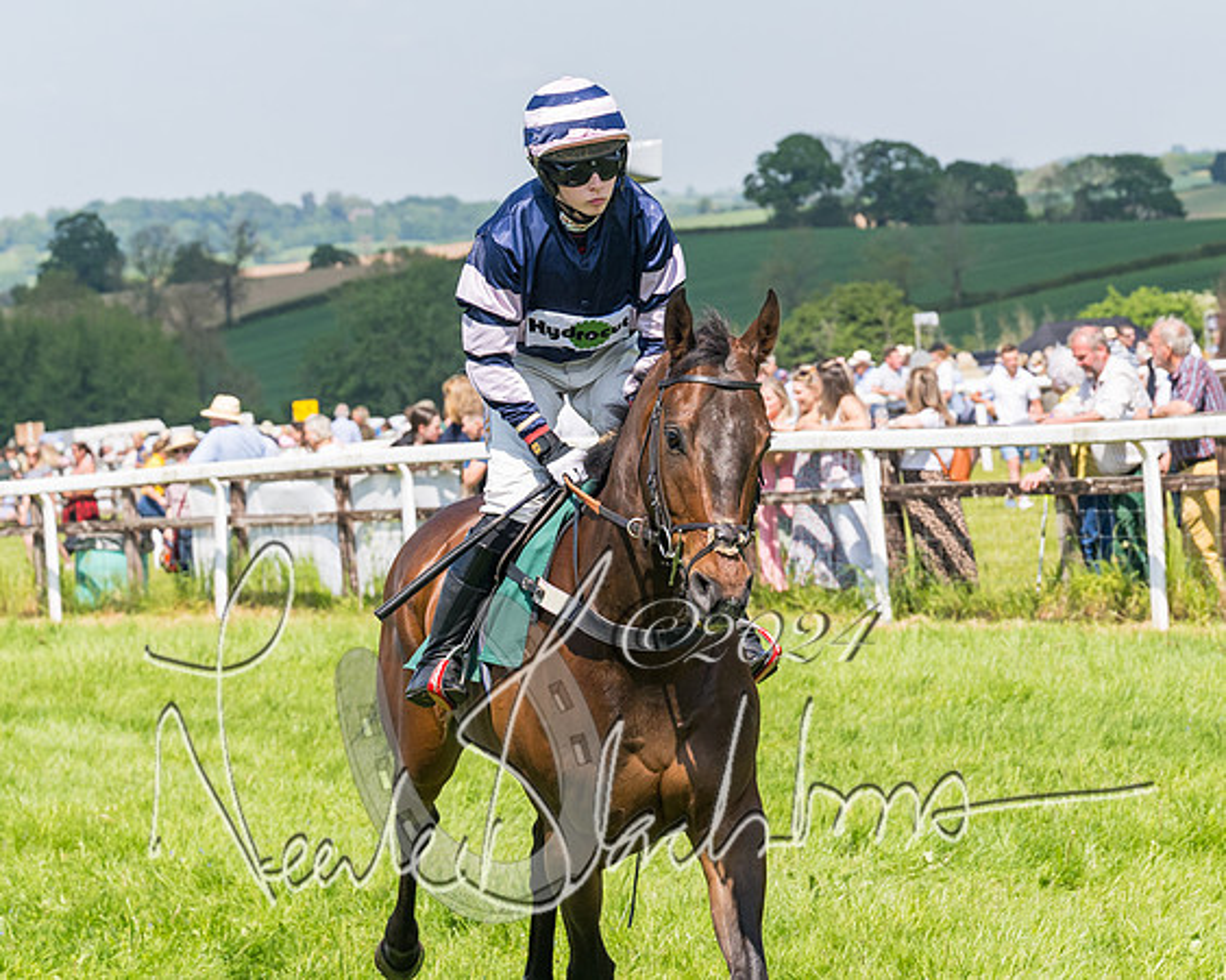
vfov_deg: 10.5
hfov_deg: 13.1
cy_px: 372
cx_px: 706
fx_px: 5321
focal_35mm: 147
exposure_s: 1/1250
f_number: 5
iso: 200
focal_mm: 70
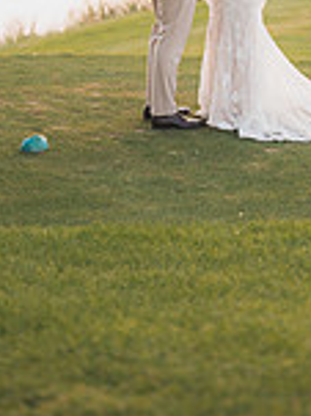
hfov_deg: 10.3
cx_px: 234
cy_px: -129
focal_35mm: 143
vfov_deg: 13.3
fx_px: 1715
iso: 125
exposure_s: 1/200
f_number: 1.2
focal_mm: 50
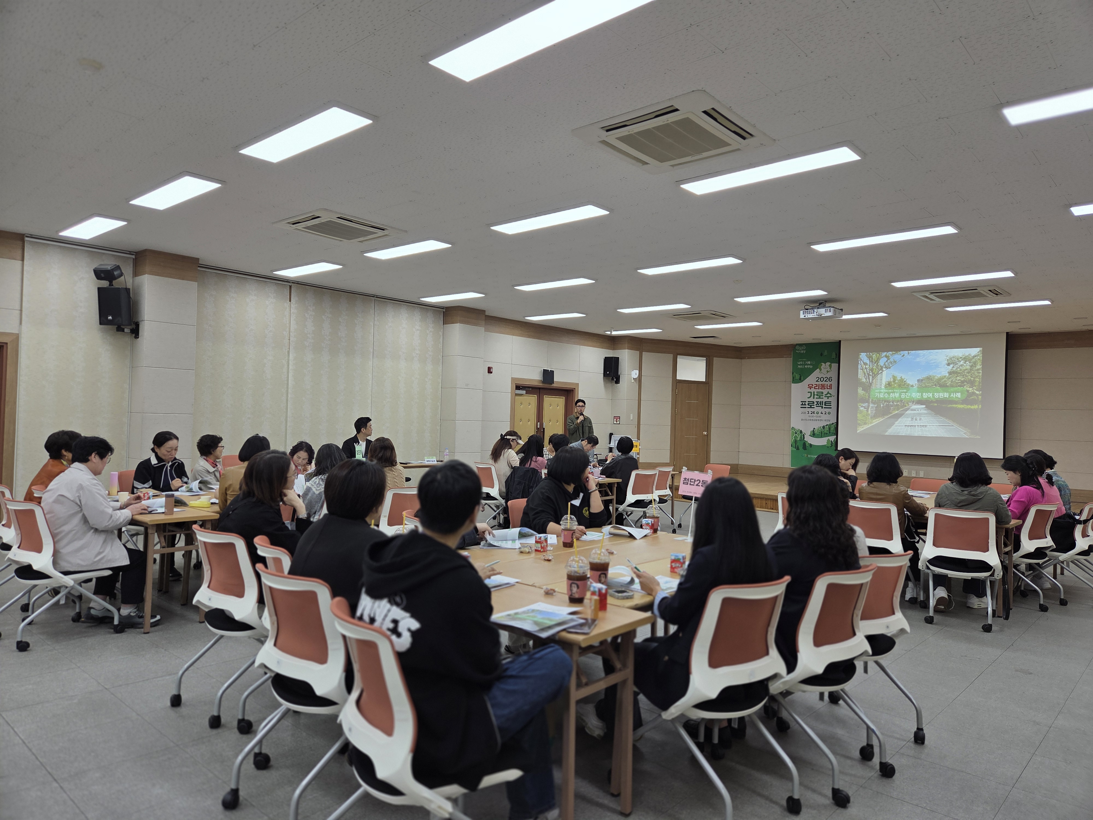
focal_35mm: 23
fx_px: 726
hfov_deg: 73.9
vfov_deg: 58.9
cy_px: 410
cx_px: 546
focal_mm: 5.4
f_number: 1.8
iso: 64
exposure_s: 1/180
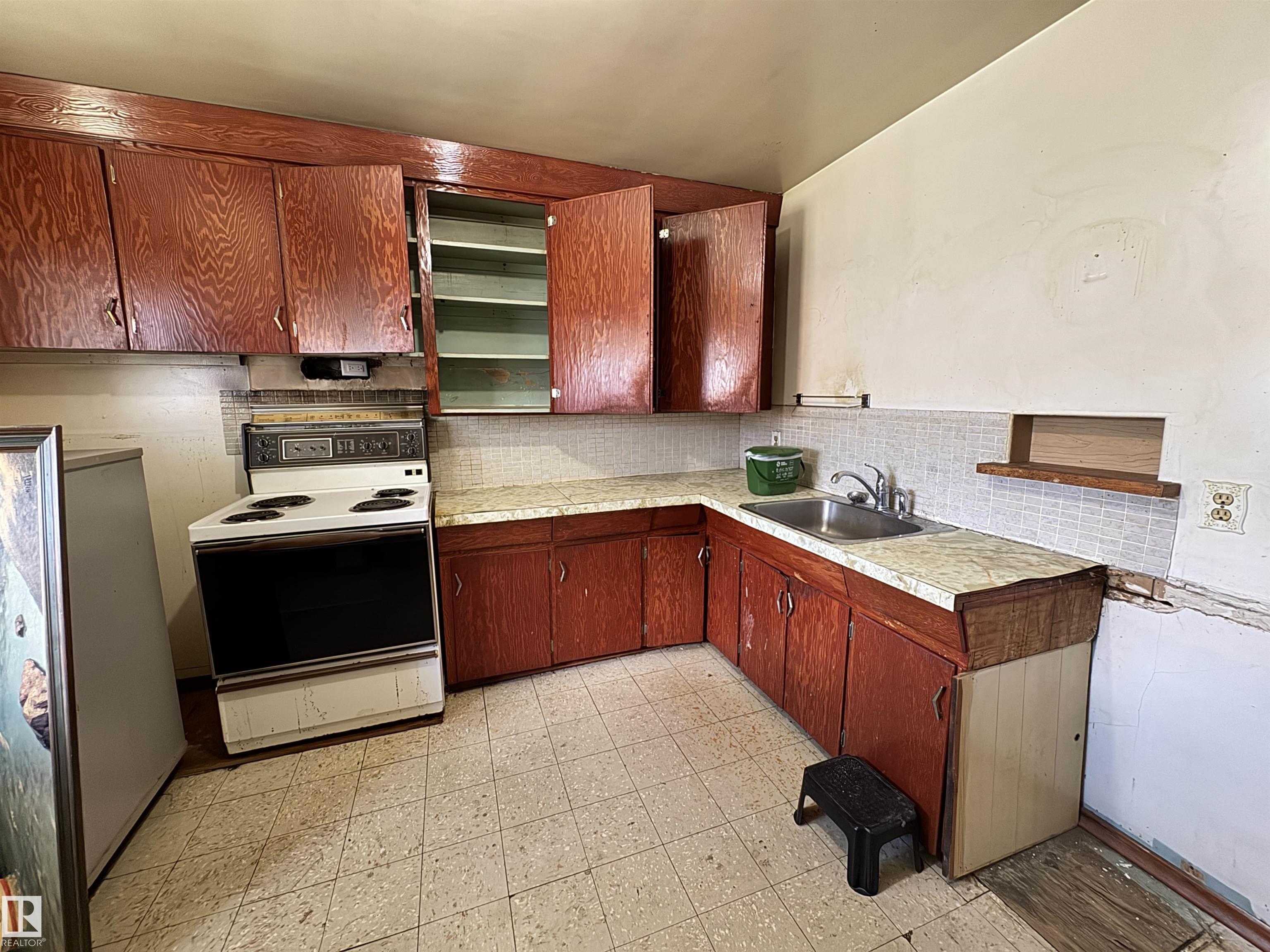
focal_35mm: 14
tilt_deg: -8.9
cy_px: 476
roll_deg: -0.1
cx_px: 635
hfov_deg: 102.1
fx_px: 514
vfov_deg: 85.7
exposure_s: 1/60
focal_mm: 2.22
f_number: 2.2
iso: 400
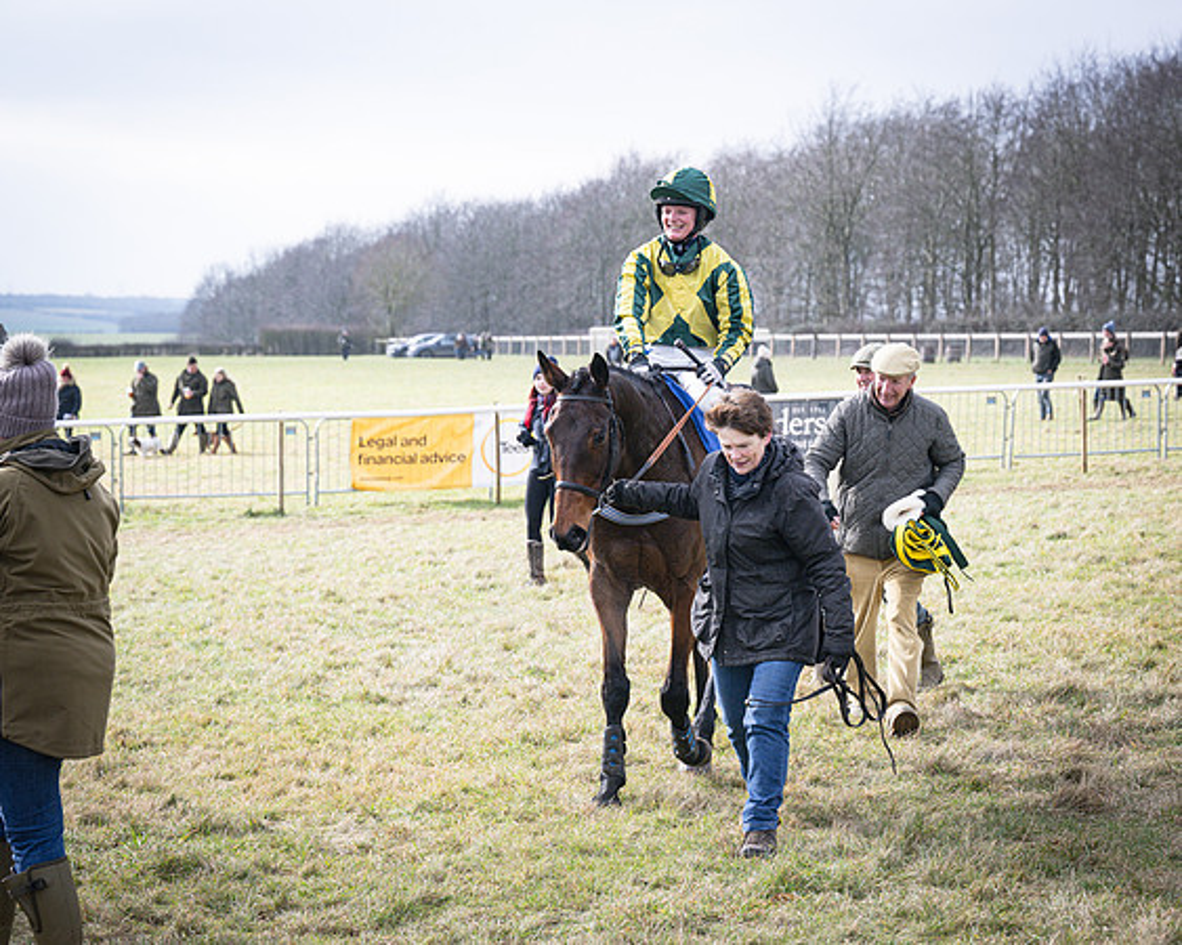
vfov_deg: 18.7
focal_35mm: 82
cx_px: 591
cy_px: 472
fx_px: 2875
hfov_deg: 23.2
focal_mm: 73
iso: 400
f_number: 5
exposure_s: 1/1000
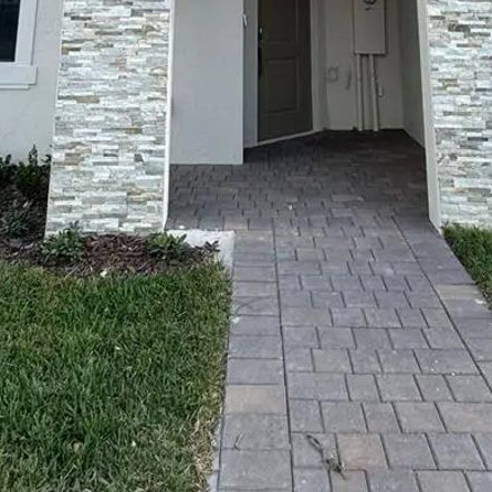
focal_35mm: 38
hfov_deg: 43.9
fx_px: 611
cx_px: 251
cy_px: -133
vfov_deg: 33.4
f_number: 2.2
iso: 40
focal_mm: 2.22
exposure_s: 1/669
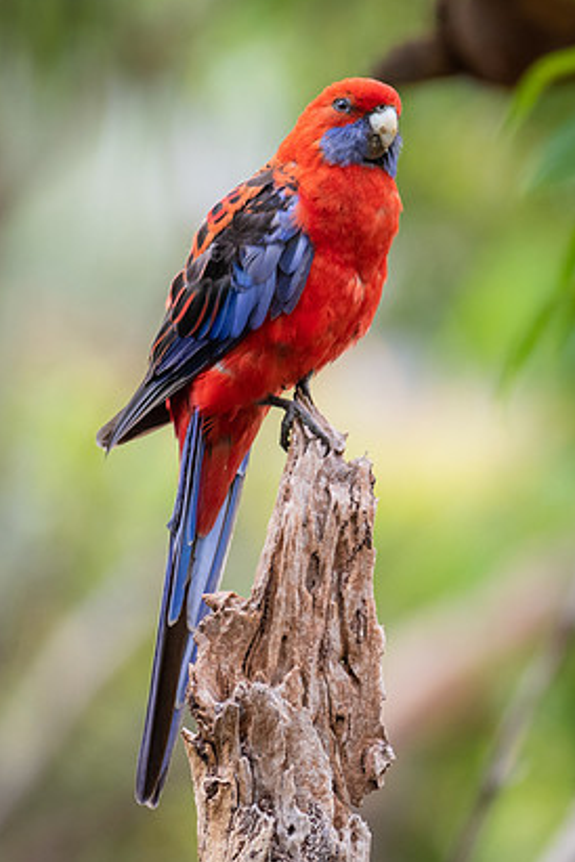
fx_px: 28412
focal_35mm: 1186
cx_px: 515
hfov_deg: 1.2
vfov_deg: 1.7
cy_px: 381
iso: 560
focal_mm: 500
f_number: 5.6
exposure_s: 1/200
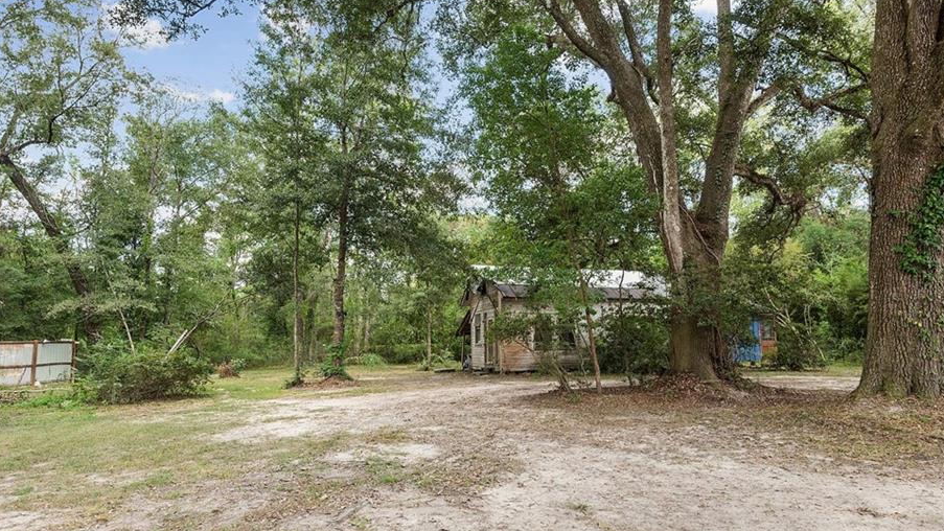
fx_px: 476
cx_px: 499
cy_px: 311
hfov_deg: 89.5
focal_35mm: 19
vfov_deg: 58.0
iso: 200
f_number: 10
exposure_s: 1/20
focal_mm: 16
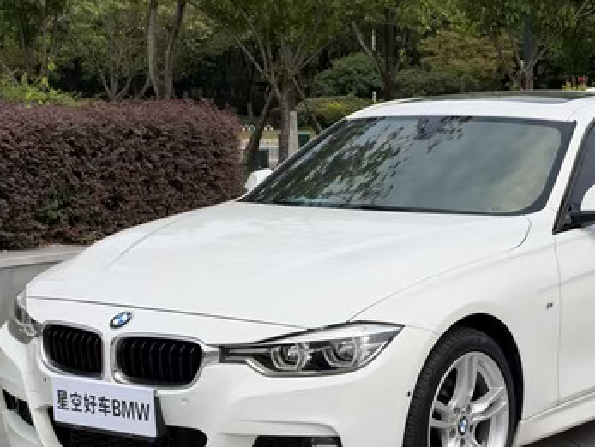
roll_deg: +0.3
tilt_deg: -4.1
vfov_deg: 17.6
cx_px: 396
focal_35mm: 84
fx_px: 1445
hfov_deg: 23.2
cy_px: 228
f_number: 1.8
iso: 64
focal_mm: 6.93
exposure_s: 1/4975
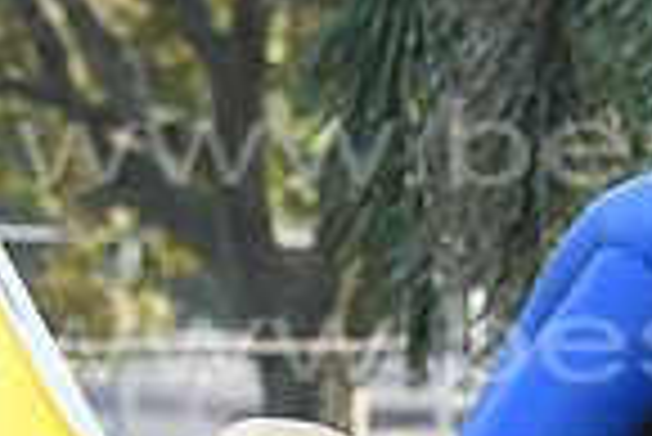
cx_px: 1048
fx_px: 19616
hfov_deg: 1.9
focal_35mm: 1082
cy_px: 645
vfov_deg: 1.3
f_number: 5.6
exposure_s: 1/320
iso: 280
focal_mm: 180
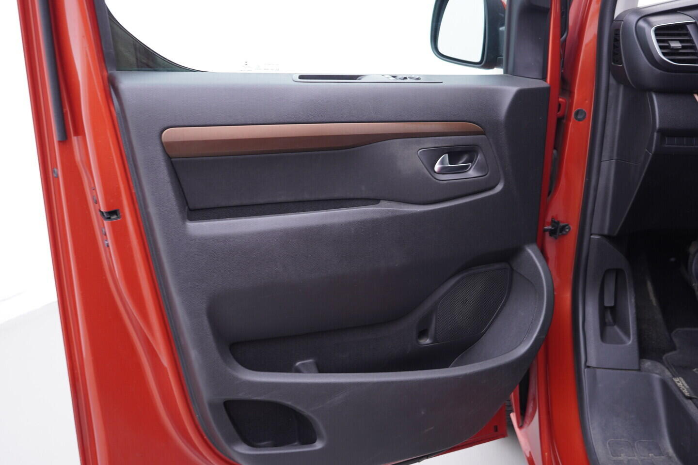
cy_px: 232
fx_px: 698
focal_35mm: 36
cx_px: 349
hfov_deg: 53.1
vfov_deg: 36.9
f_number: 2.8
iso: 200
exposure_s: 1/40
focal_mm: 24
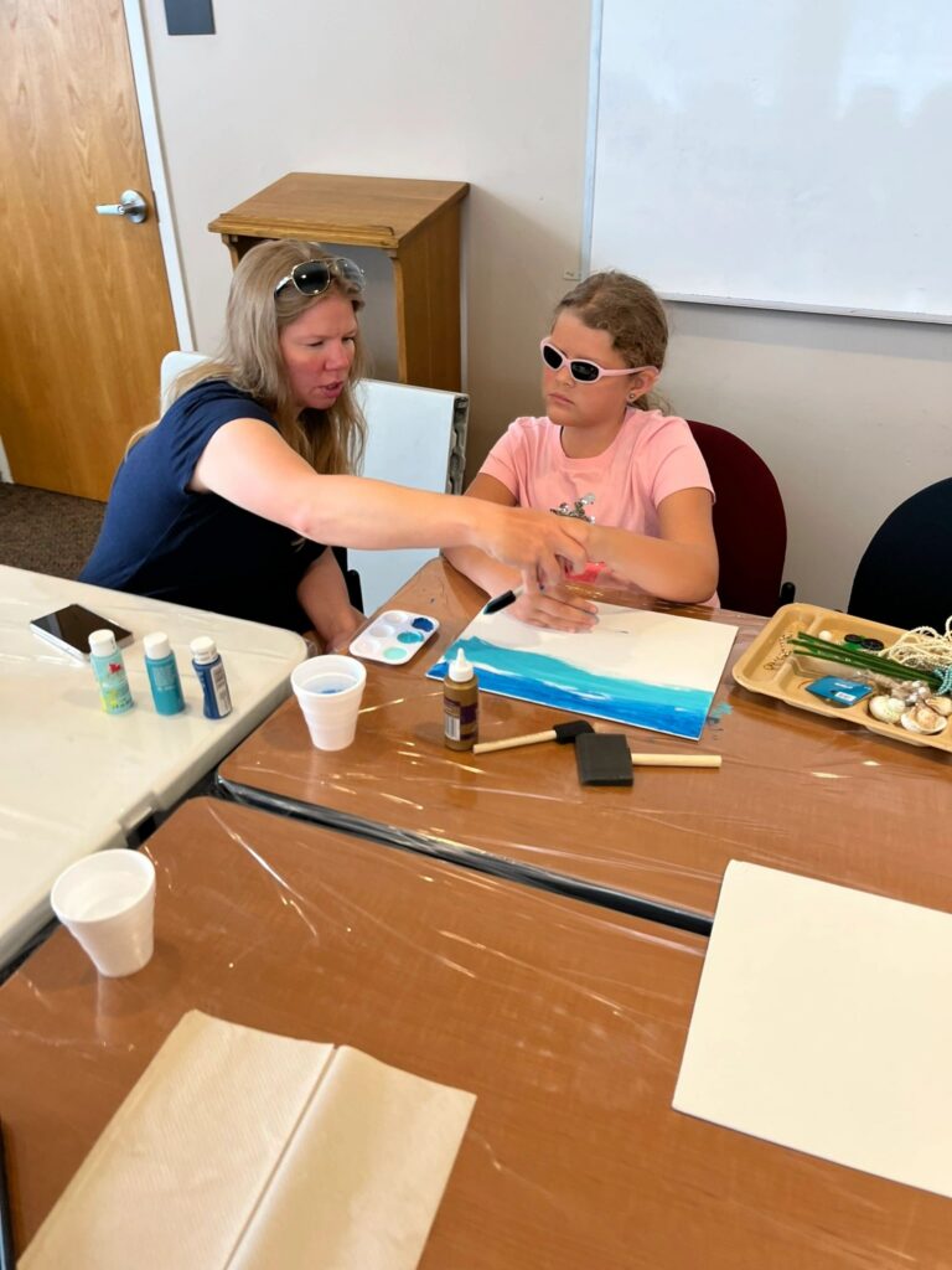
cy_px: 635
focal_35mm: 26
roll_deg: -2.5
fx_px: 953
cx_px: 476
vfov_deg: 67.3
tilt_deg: -29.2
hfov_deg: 53.1
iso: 100
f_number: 1.6
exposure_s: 1/60
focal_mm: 5.1
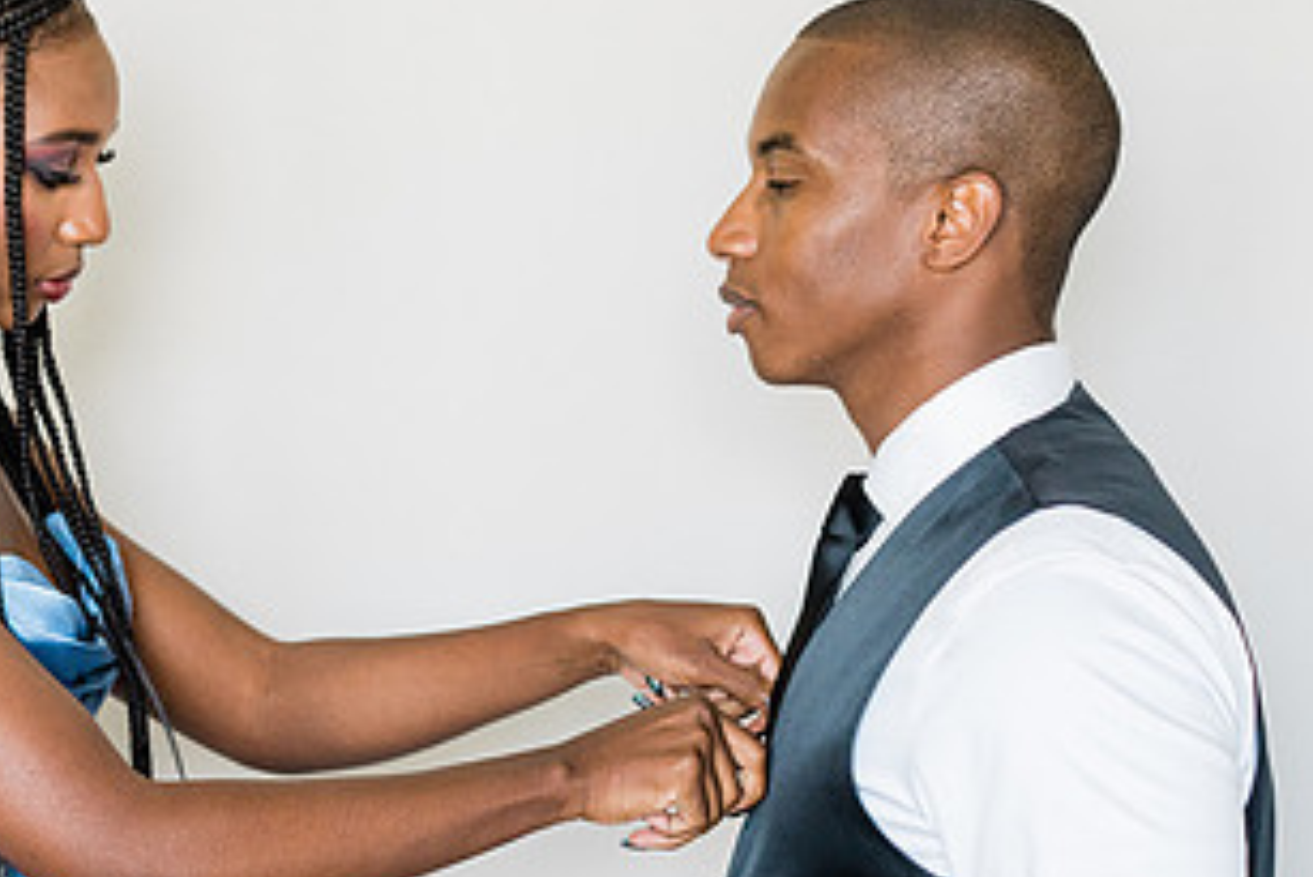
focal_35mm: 104
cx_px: 526
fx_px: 3795
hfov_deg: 19.6
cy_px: 533
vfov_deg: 13.2
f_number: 2.8
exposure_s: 1/125
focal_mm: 55
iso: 800
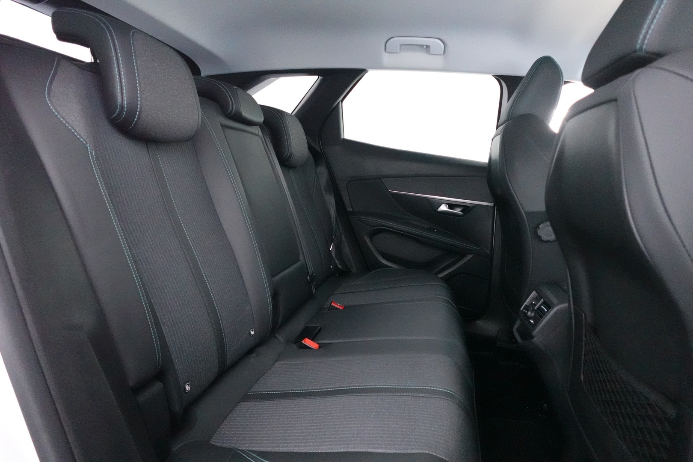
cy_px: 231
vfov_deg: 61.9
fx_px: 385
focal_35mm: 20
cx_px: 346
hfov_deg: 84.0
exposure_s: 1/60
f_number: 2
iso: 6400
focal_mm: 7.6
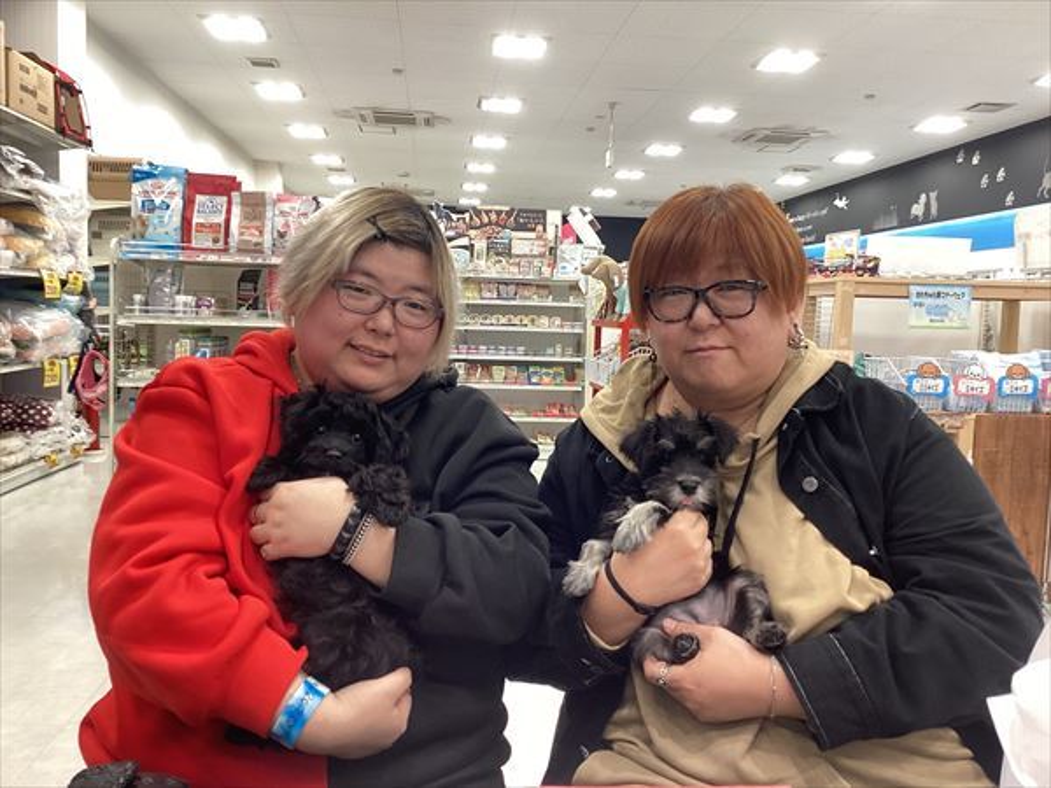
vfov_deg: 45.4
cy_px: 394
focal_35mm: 31
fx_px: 941
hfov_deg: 58.4
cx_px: 526
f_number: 2.4
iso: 100
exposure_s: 1/50
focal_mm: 3.3
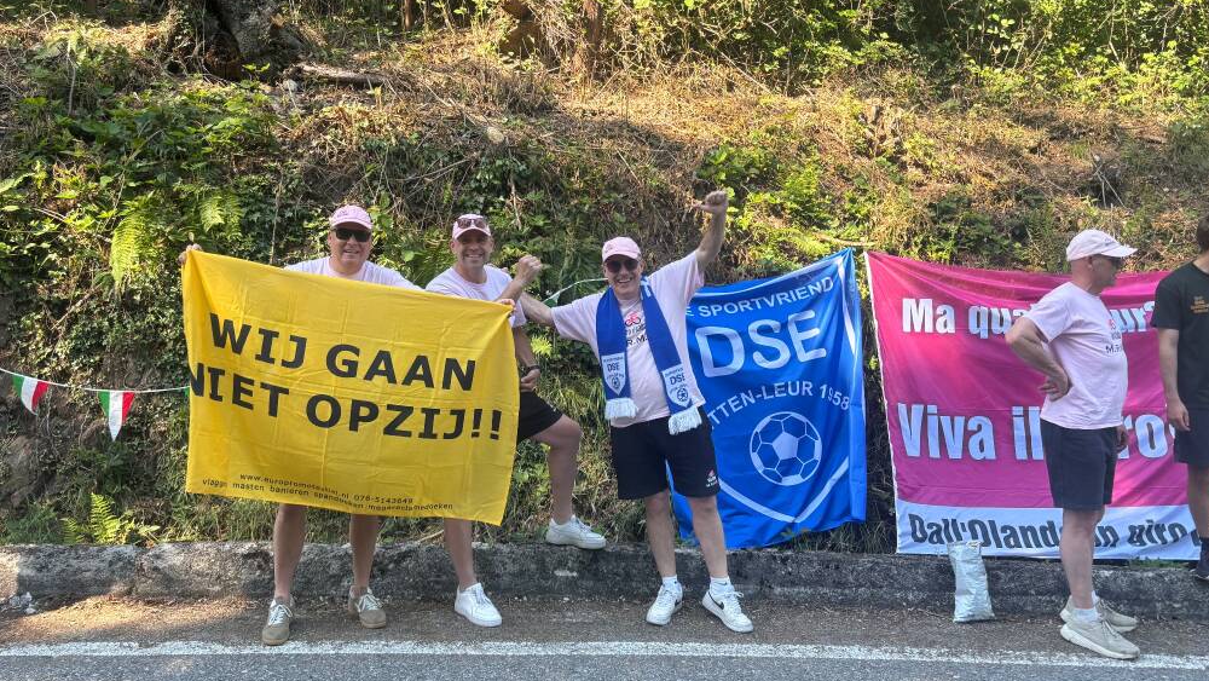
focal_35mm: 29
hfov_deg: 66.1
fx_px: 930
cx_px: 598
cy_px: 319
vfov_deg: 40.2
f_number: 1.6
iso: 40
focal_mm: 5.96
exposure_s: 1/256
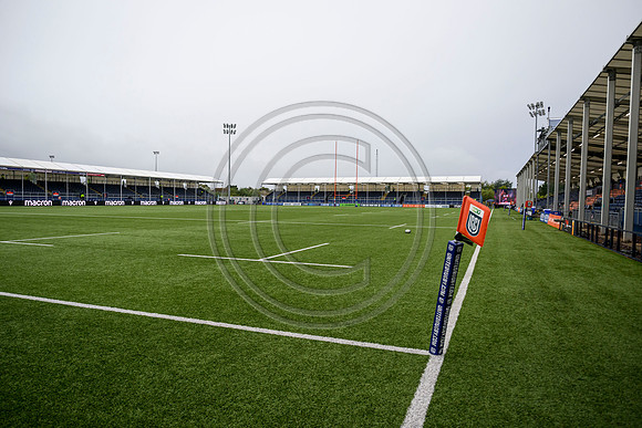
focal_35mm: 24
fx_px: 428
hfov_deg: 73.7
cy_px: 214
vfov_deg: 53.2
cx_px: 321
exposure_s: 1/1600
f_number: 3.2
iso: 1000
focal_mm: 24
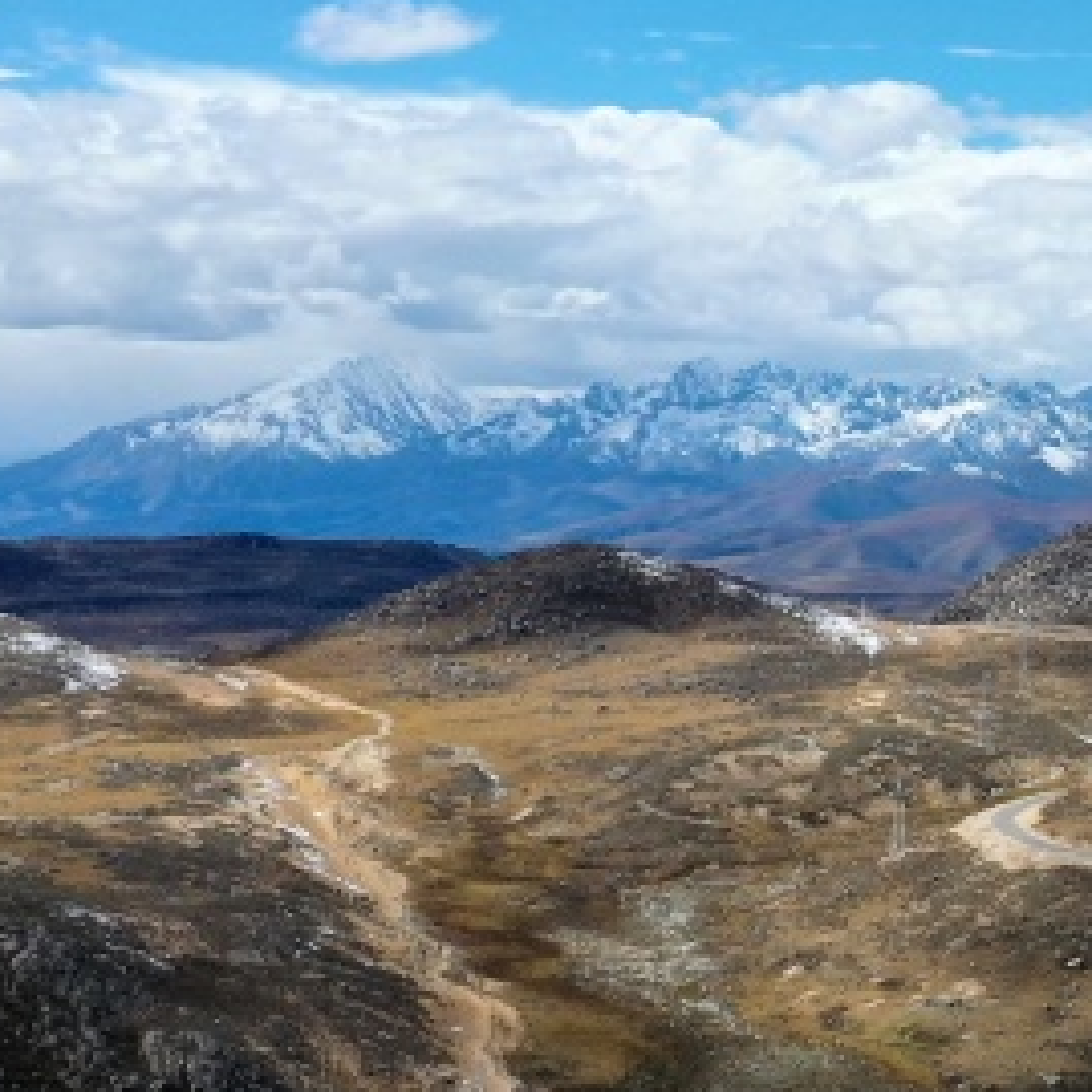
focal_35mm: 106
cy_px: 487
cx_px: 1871
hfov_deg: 14.7
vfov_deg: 16.4
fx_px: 3783
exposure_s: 1/500
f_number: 6.3
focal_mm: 10.26
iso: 100
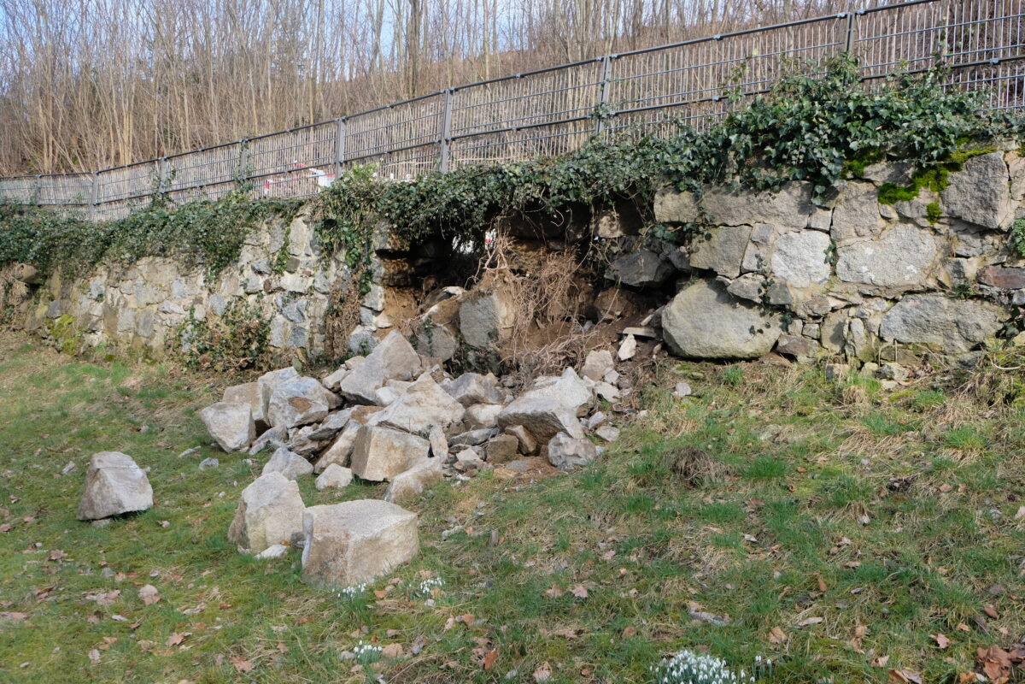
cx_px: 512
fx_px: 996
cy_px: 342
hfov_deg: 54.4
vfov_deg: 37.9
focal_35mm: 35
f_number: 5
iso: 400
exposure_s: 1/420
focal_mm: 23.2
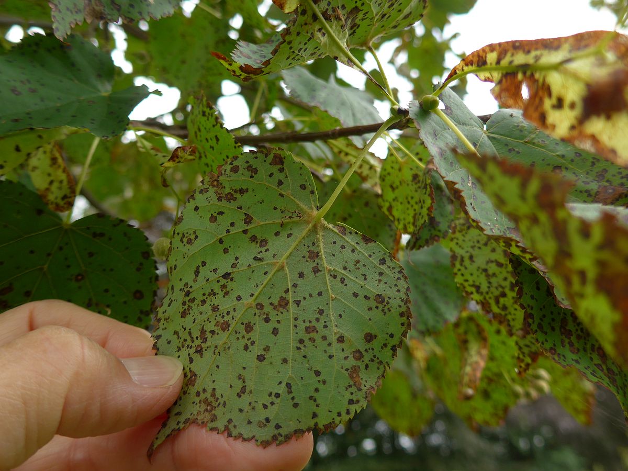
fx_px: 508
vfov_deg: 49.7
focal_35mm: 28
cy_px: 236
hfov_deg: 63.4
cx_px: 314
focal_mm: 6
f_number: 2.8
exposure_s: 1/160
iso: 80
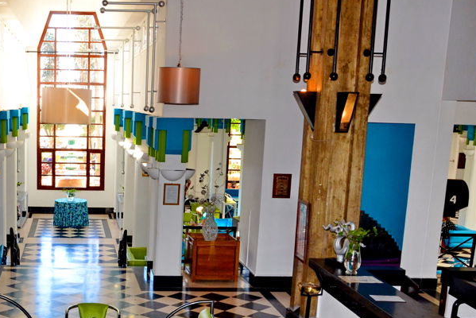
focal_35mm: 54
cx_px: 80
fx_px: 712
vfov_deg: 24.7
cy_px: 261
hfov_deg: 35.5
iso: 400
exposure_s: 1/30
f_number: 8
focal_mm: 21
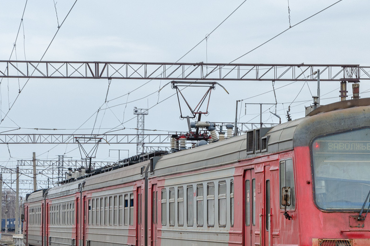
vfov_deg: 7.7
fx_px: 1819
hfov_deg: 11.6
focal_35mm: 177
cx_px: 283
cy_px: 180
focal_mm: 62
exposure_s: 1/125
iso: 250
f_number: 9
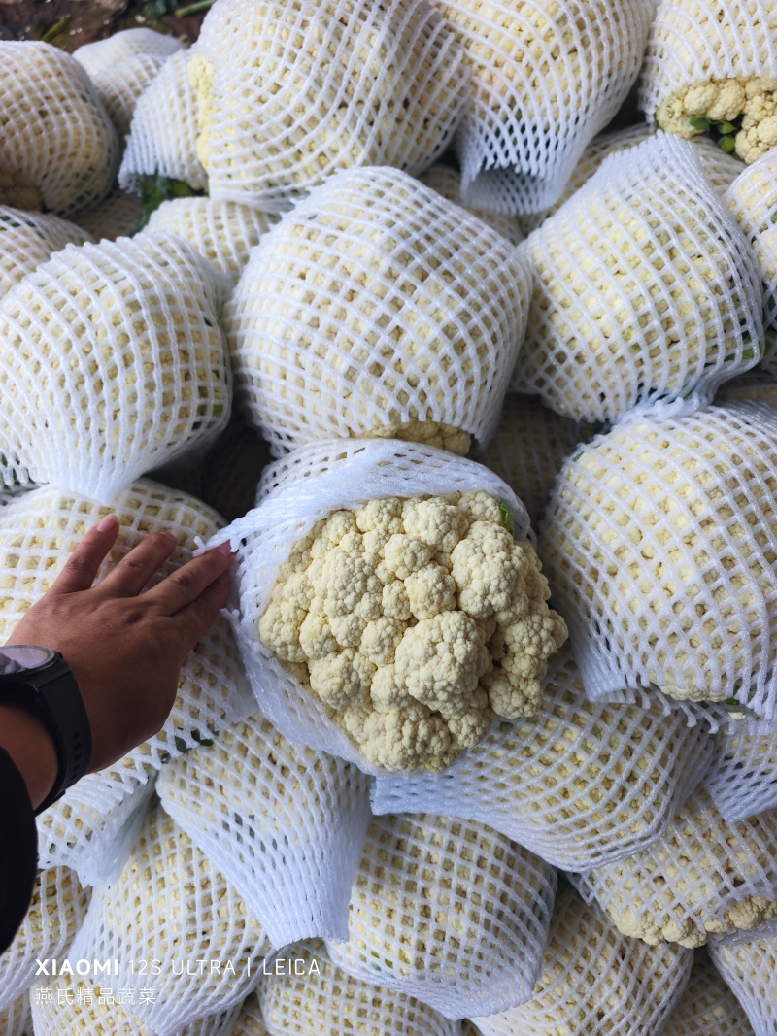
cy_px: 518
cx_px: 388
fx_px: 688
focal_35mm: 23
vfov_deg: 73.9
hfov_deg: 58.9
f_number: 1.9
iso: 202
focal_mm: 8.7
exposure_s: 1/100
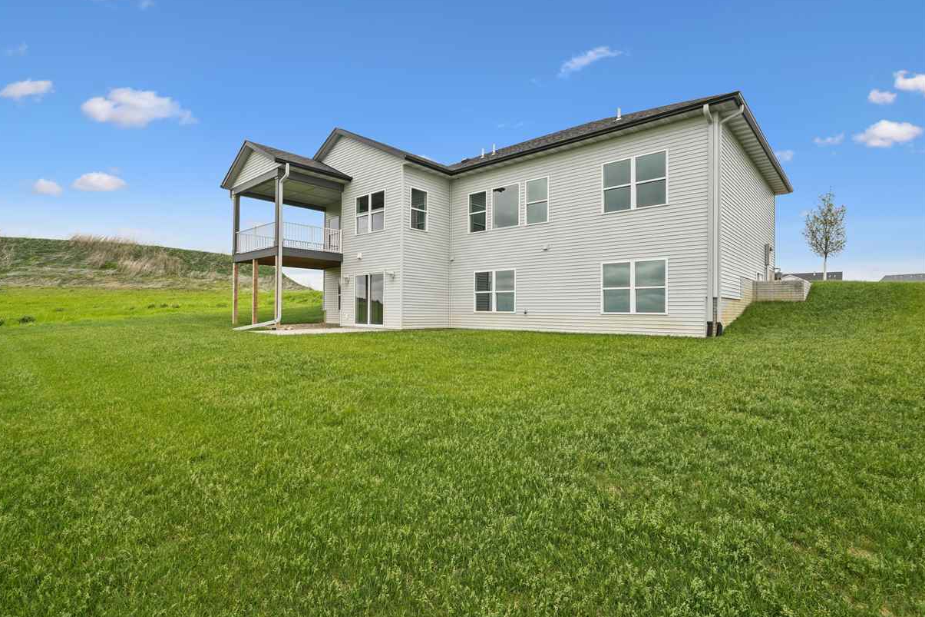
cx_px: 437
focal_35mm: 17
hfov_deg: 93.2
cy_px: 310
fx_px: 437
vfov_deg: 70.4
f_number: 10
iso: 400
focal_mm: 16
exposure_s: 1/400
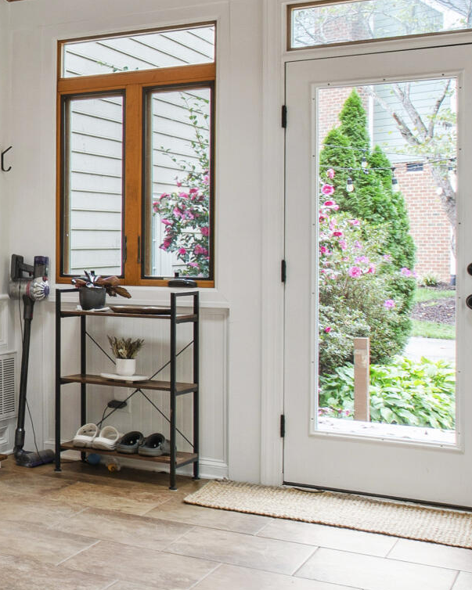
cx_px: -271
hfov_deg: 21.7
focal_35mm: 56
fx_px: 978
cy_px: 230
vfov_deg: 33.5
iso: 100
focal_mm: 10
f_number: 8
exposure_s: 1/2
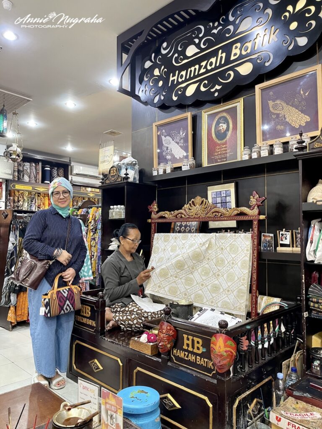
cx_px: 161
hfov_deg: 54.9
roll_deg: -0.5
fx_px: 310
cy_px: 214
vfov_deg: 69.4
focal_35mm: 25
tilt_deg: +2.9
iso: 250
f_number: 1.6
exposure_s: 1/50
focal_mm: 5.1
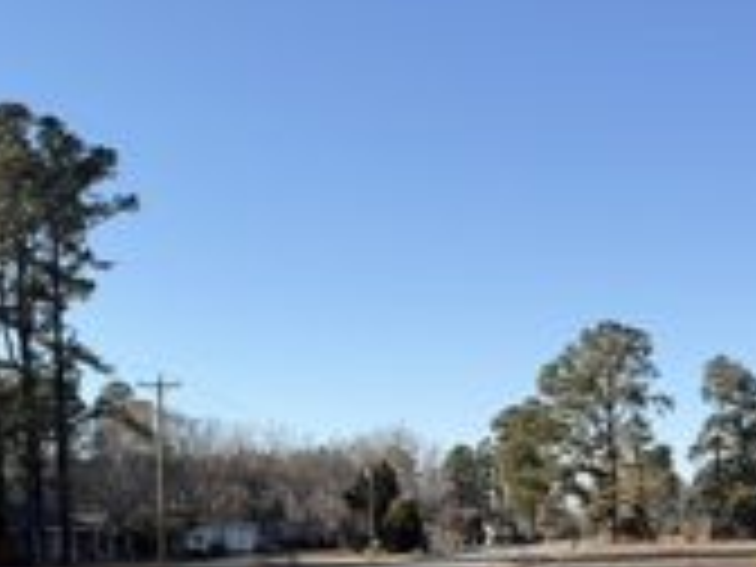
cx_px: 572
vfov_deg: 24.3
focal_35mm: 57
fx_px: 1245
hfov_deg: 33.1
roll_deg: +0.8
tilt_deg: -2.0
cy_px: 590
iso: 80
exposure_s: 1/2611
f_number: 1.78
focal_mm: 6.76
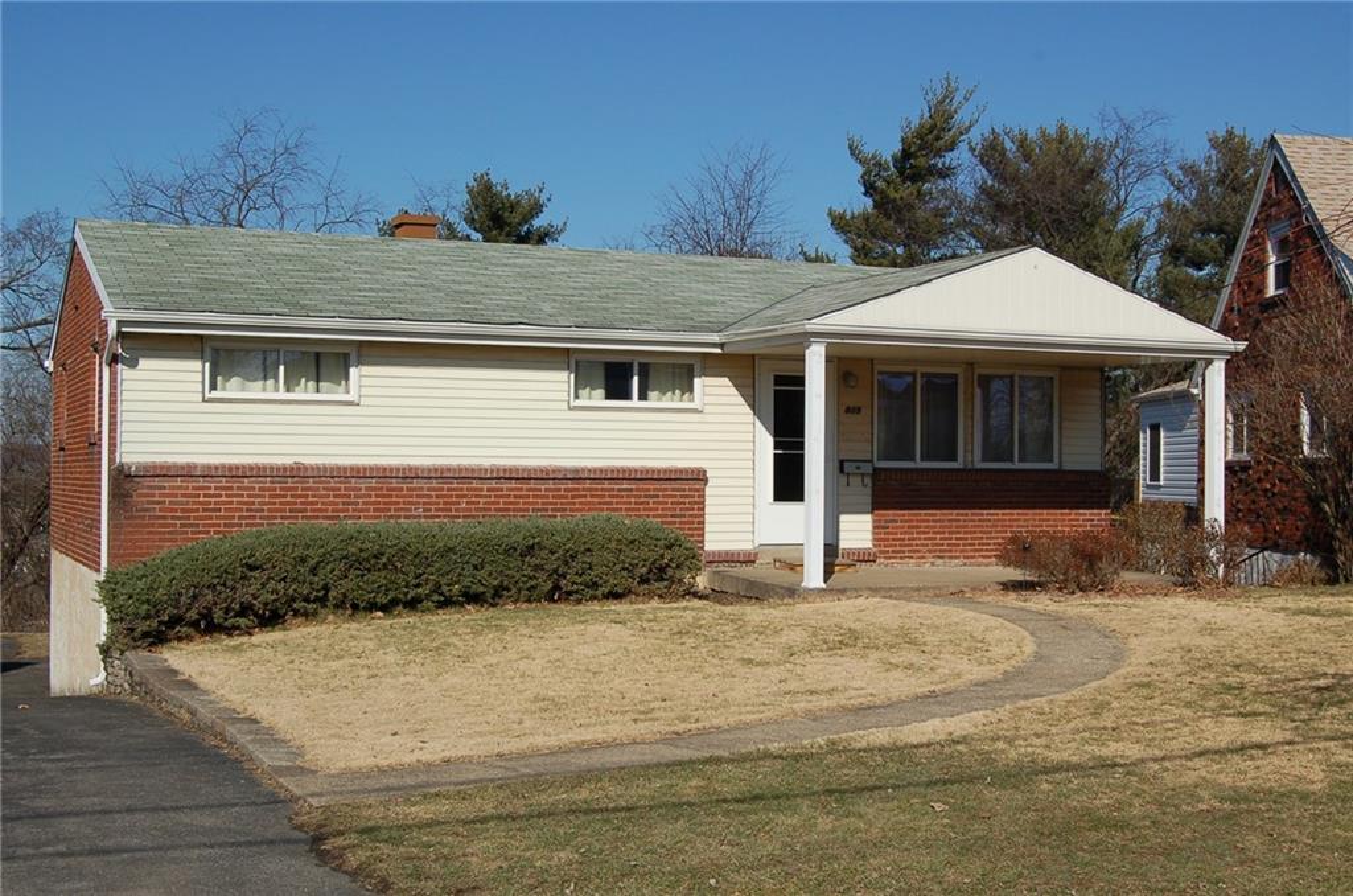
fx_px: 1744
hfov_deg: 42.4
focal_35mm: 46
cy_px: 448
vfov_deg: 28.8
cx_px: 676
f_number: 10
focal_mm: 31
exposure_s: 1/400
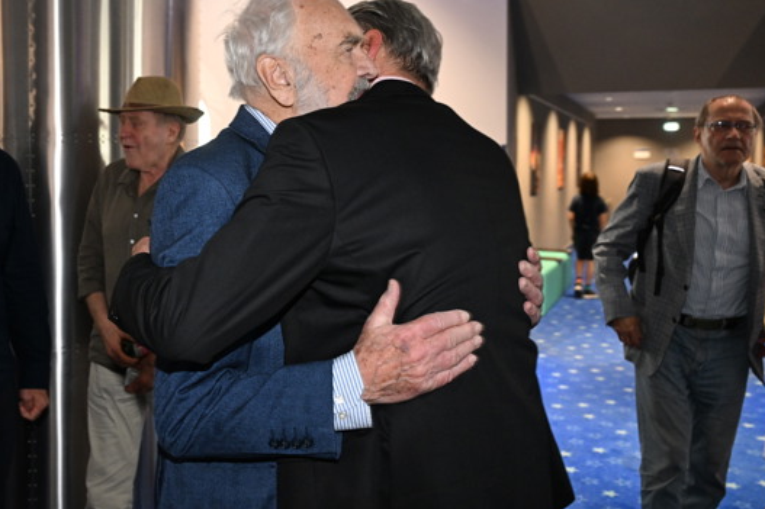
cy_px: 194
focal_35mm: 39
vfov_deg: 34.3
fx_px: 821
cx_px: 283
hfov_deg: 49.4
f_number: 4
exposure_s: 1/50
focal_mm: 29.5
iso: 3200
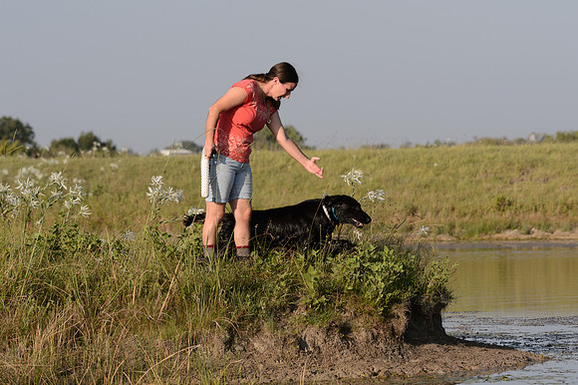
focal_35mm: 200
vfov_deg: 6.9
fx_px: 3209
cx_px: 289
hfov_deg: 10.3
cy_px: 192
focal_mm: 200
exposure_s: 1/1600
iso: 560
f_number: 8
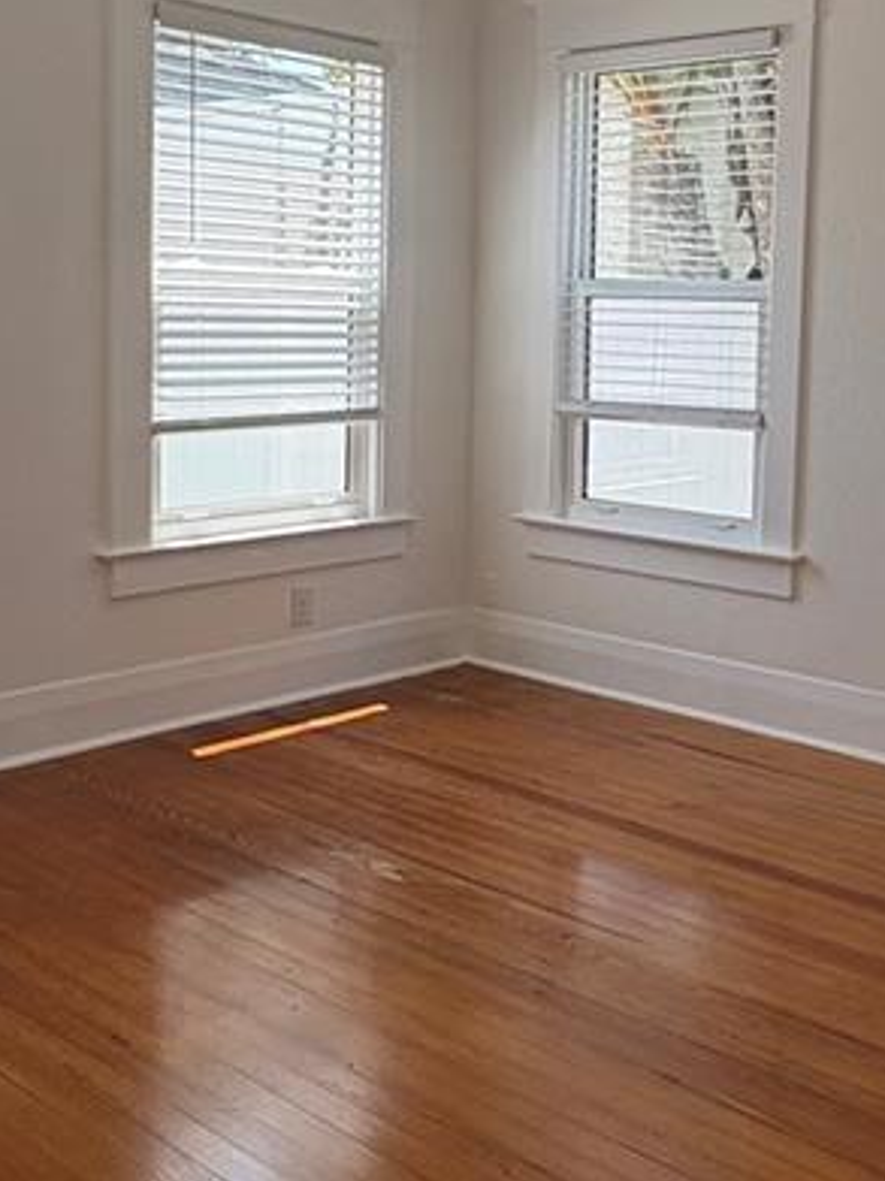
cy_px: 435
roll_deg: -2.0
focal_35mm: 43
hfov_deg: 32.9
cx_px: 674
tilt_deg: -4.1
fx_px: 1467
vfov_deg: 43.5
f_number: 2.2
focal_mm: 2.22
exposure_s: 1/259
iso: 64
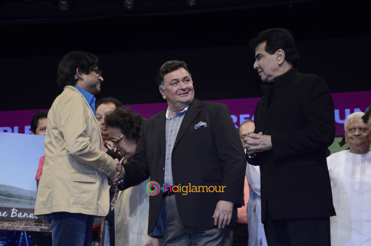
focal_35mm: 93
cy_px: 123
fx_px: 958
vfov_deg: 14.7
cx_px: 186
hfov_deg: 21.9
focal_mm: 62
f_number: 6.3
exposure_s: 1/160
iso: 800
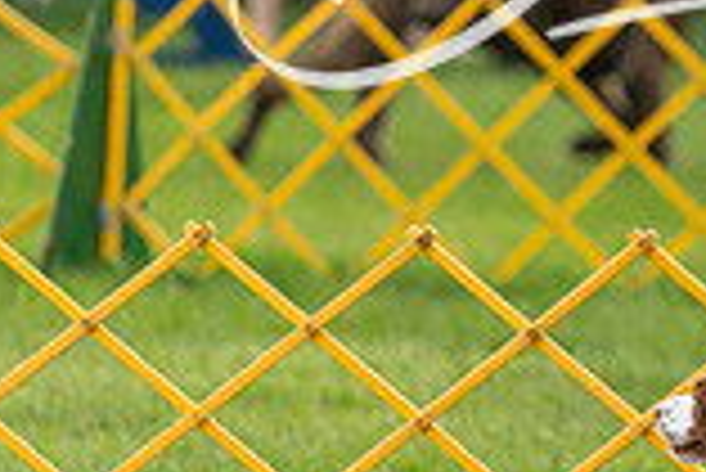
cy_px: 169
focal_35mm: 738
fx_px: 14486
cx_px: 881
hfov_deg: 2.8
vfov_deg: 1.9
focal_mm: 200
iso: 1000
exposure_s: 1/1000
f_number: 3.2
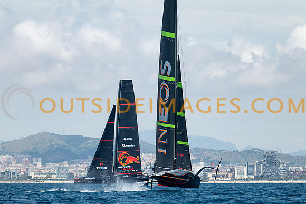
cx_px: 156
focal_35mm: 228
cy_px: 123
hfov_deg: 9.0
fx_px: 1939
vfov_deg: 6.0
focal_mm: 188
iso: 100
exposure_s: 1/2500
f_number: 2.8
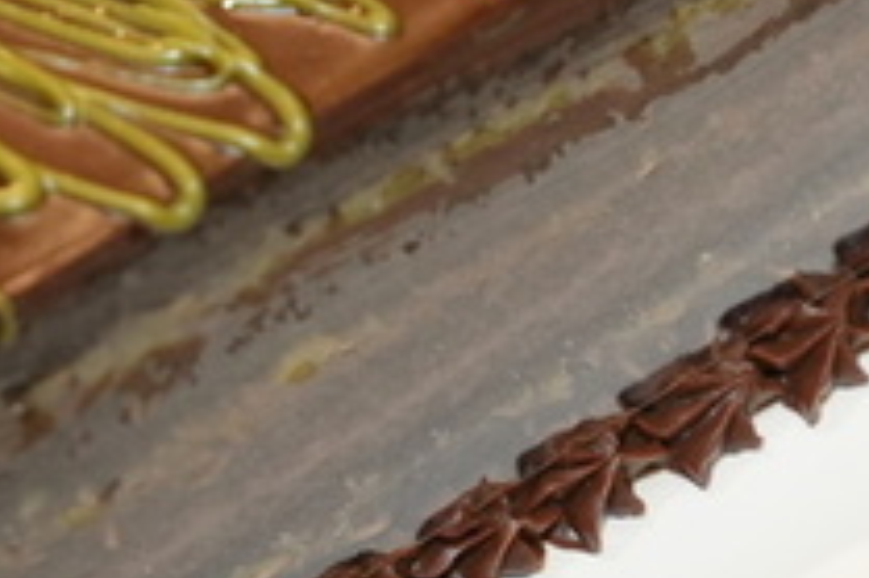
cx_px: 707
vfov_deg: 4.4
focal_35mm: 310
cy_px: -457
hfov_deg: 6.6
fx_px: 7477
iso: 2500
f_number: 4
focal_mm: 60
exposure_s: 1/125
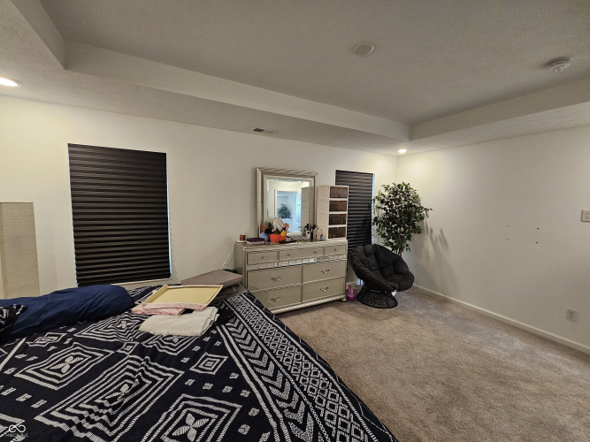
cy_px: 221
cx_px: 295
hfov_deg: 106.2
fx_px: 222
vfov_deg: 89.9
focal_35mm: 13
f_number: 2.2
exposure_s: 1/60
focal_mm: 2.2
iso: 320
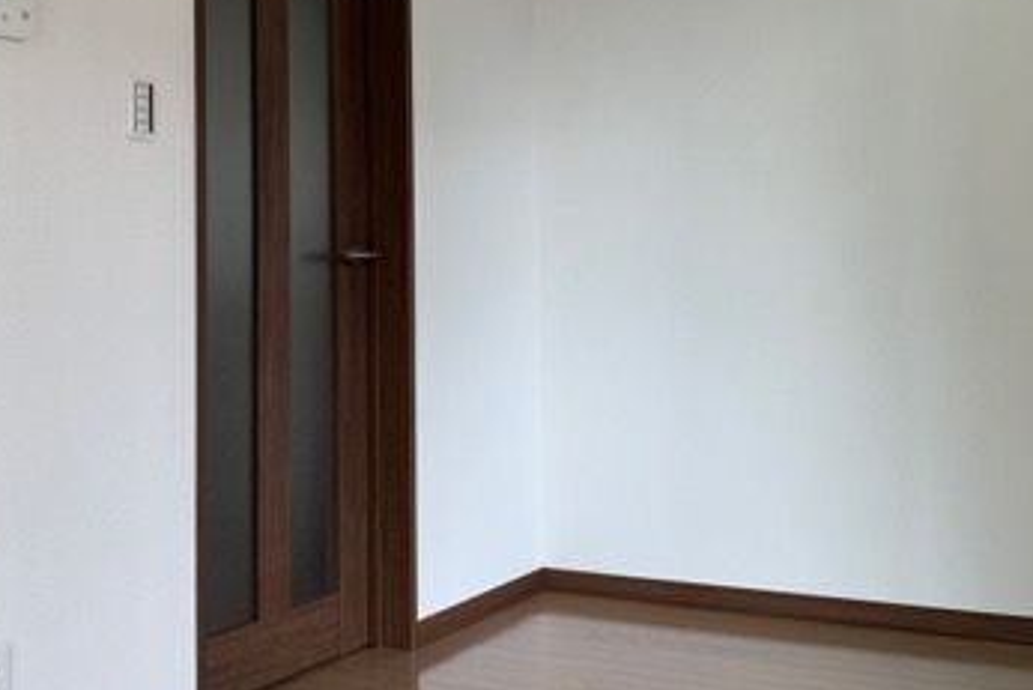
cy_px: 194
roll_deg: +0.9
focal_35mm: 50
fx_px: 1435
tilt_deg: +1.6
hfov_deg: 39.6
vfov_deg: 26.8
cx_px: 531
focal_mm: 4.25
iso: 64
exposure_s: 1/121
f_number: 1.8
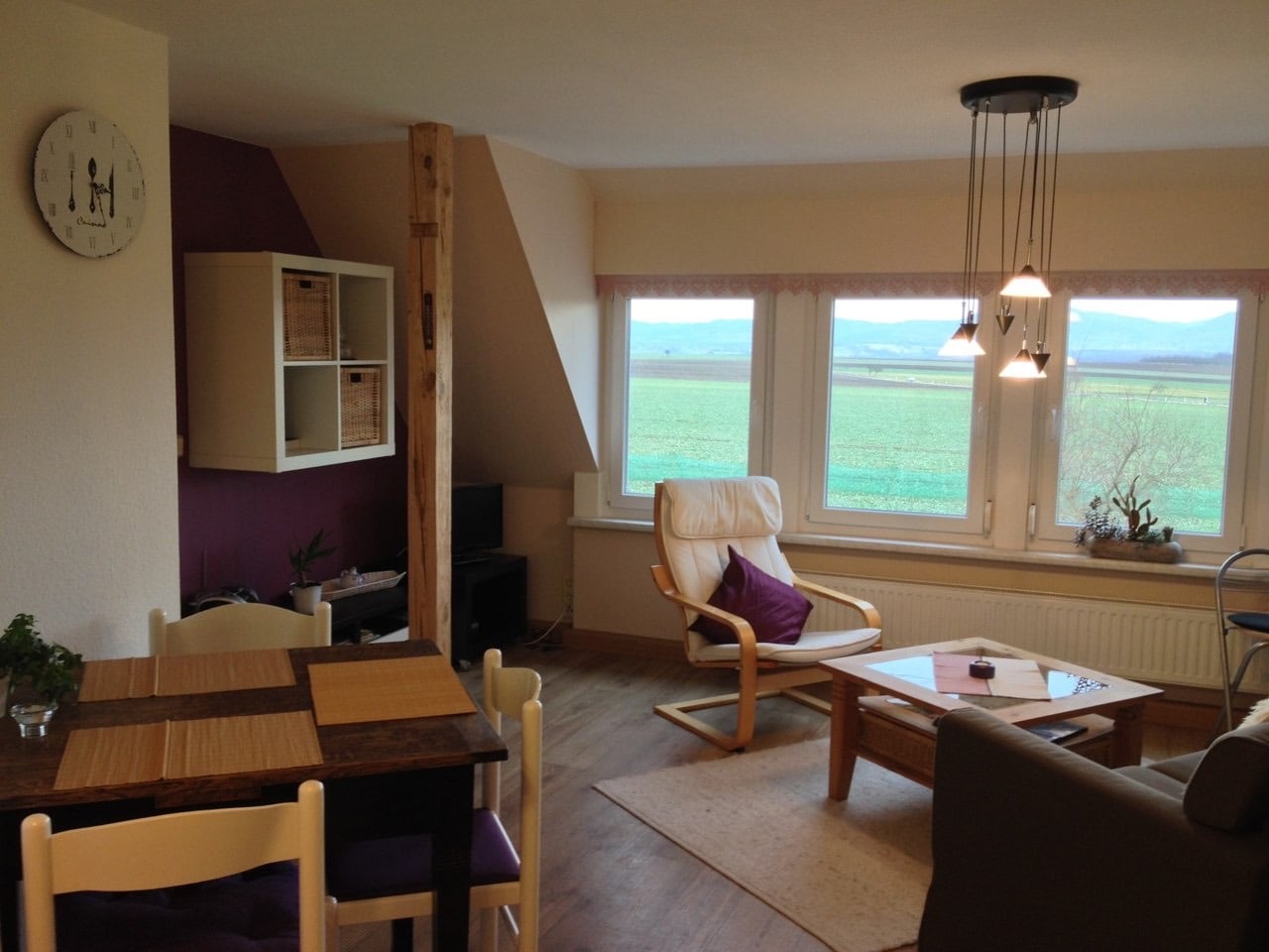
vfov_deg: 40.7
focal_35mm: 35
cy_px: 476
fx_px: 1283
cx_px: 634
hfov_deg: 52.6
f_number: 2.4
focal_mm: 4.28
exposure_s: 1/20
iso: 64
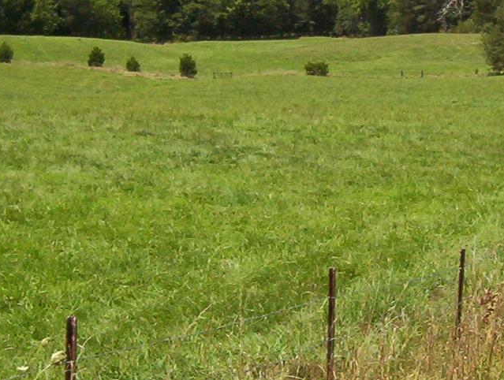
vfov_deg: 16.0
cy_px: 88
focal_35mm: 92
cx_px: 308
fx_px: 1342
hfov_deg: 21.2
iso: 100
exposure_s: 1/574
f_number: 5.24
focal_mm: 5.54
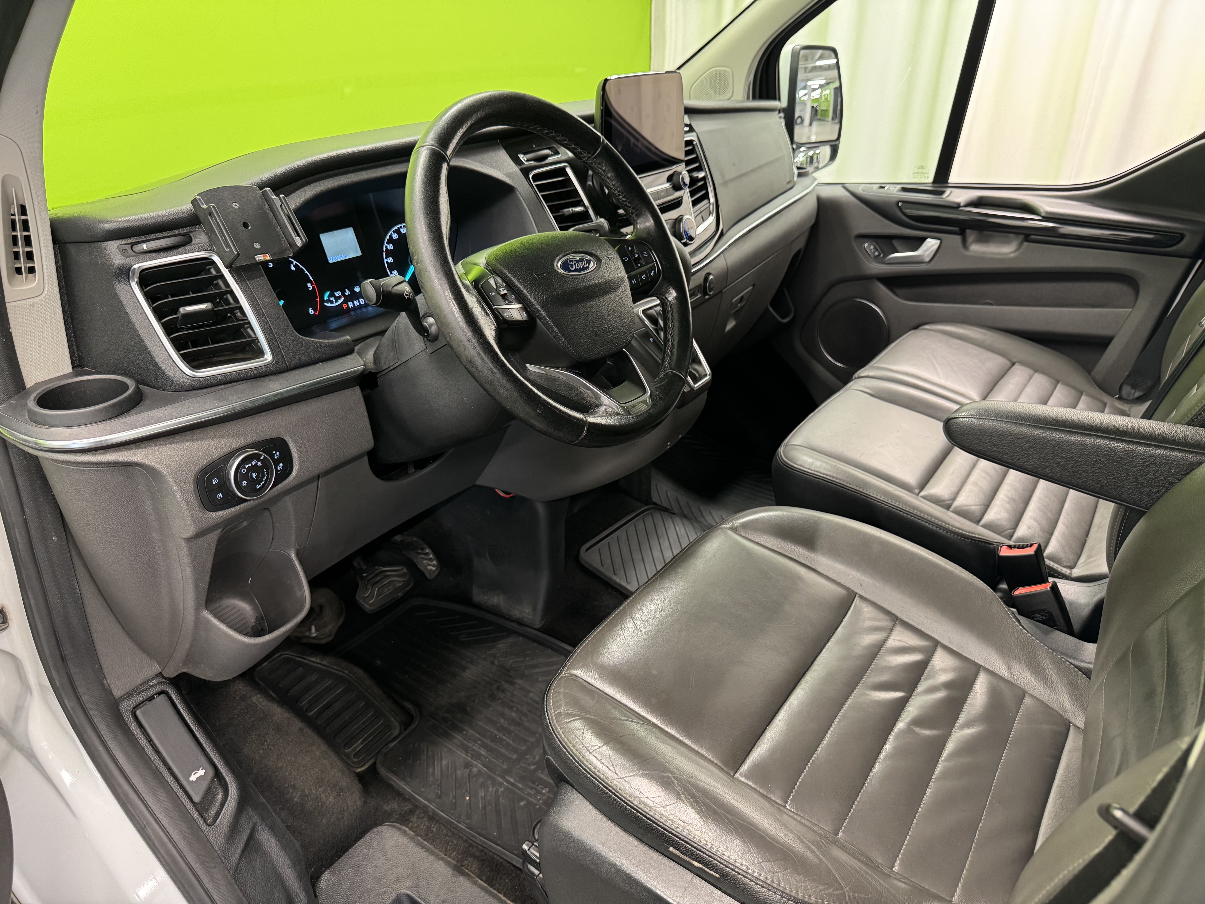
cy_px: 452
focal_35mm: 24
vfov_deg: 56.8
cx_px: 602
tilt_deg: -27.1
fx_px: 835
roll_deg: -1.2
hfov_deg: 71.6
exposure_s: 1/50
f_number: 1.78
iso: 400
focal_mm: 6.76
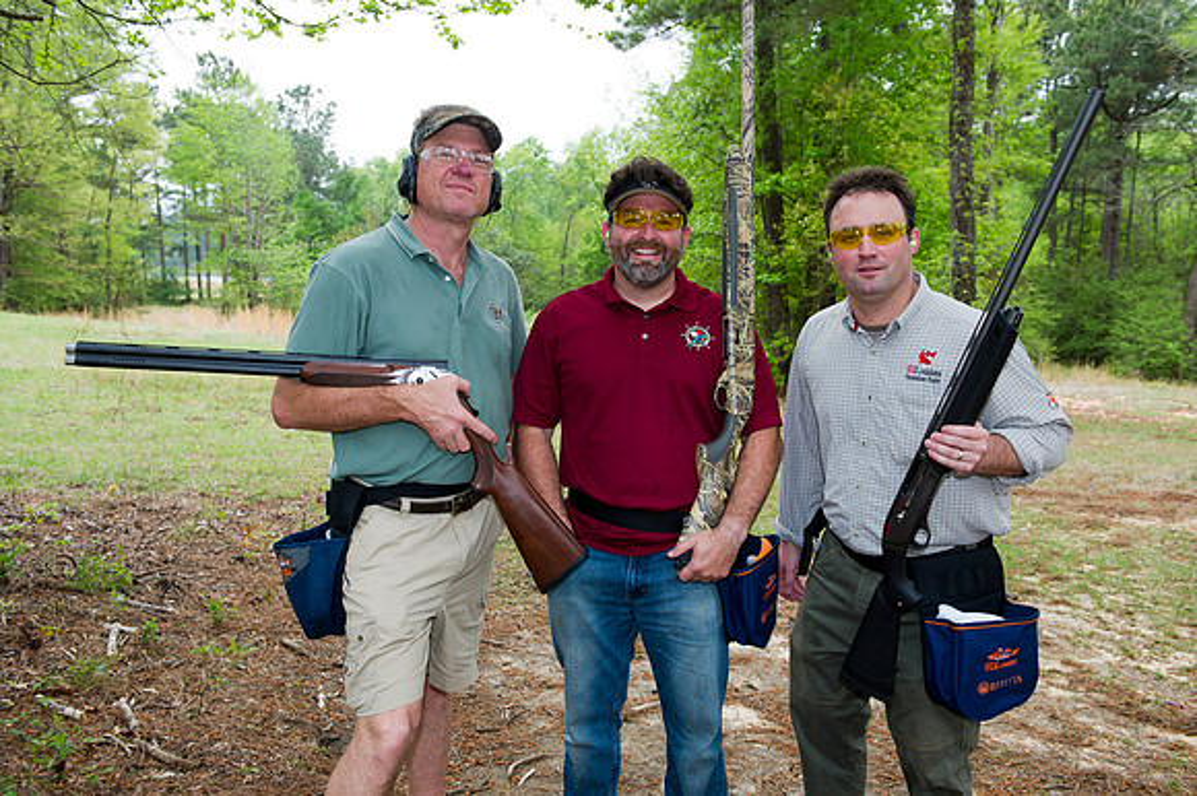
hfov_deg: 58.7
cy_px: 398
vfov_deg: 41.1
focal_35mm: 32
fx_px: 1063
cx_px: 598
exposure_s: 1/200
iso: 400
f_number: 5.6
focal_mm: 32
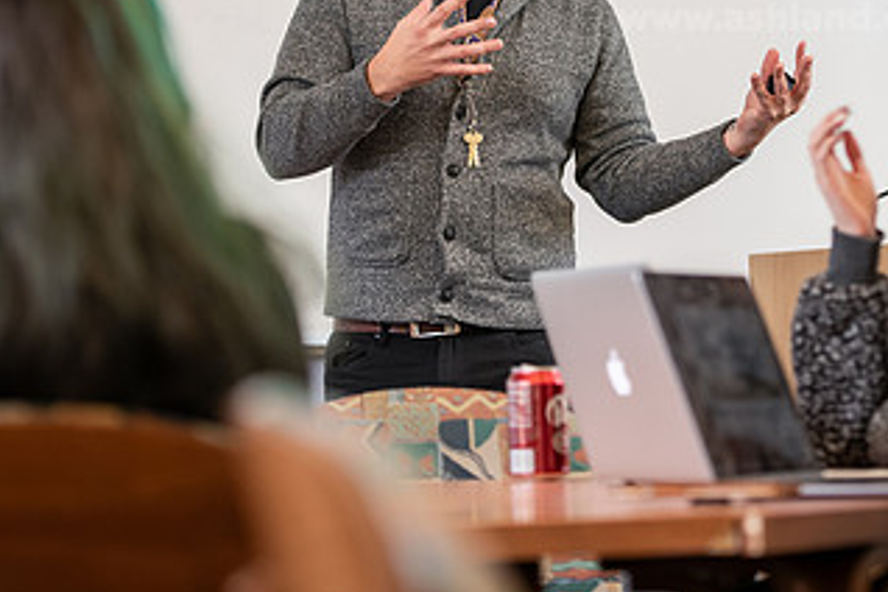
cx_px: 491
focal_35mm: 157
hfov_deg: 13.1
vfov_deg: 8.7
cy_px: 77
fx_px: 3872
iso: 800
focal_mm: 86
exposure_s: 1/200
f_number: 3.2
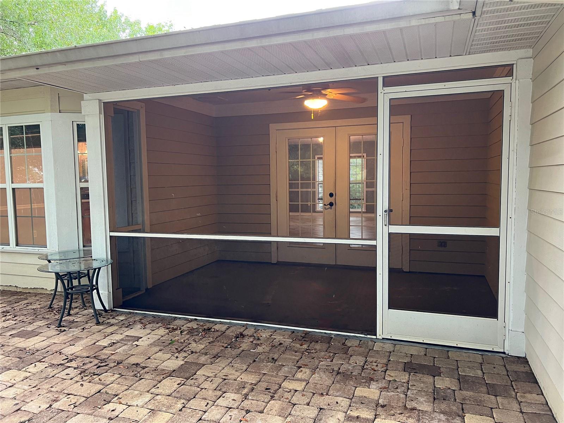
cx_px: 282
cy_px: 212
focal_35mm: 26
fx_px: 424
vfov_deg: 53.1
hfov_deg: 67.3
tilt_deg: -4.8
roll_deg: +0.6
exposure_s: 1/72
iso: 125
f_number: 1.5
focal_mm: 5.7
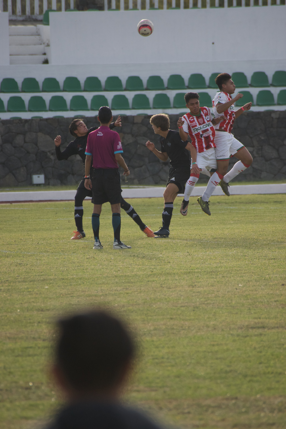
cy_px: 214
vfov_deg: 4.6
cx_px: 143
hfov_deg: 3.1
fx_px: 5362
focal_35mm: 450
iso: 400
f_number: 5.6
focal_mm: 300
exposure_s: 1/1000
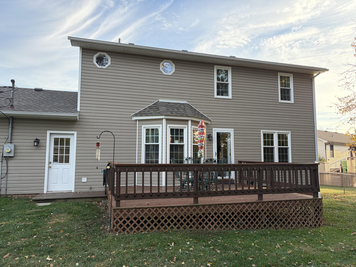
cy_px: 134
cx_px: 178
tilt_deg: +5.0
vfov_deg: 53.1
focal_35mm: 26
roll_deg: +1.0
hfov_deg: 67.3
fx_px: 267
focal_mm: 5.96
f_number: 1.6
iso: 64
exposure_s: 1/407
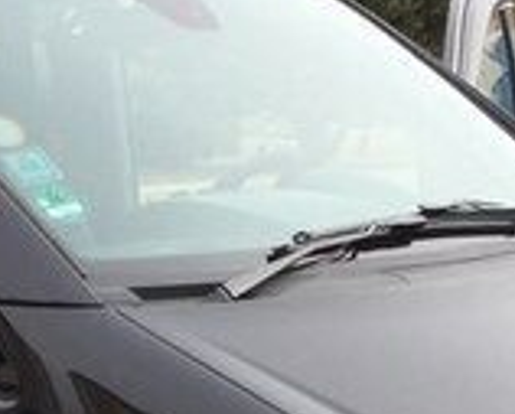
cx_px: -52
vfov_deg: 11.8
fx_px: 1924
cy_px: 614
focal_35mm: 126
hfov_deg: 14.9
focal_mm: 3.3
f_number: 2.4
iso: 25
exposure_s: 1/362
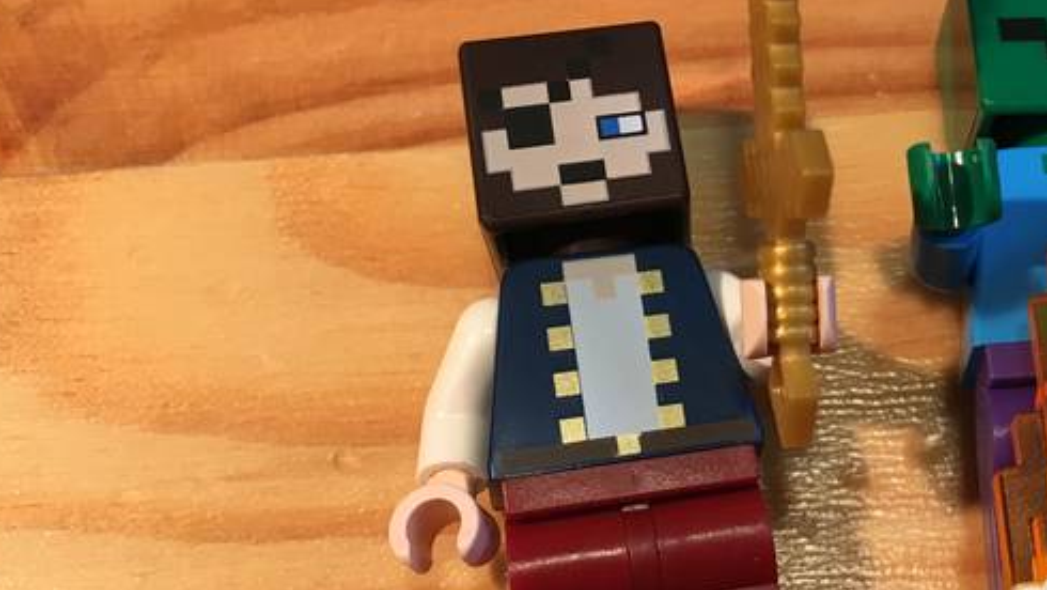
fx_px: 1611
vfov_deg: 20.7
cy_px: 290
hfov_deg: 34.2
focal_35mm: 58
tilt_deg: -69.3
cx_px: 929
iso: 80
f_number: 2.2
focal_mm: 4.15
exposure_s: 1/33
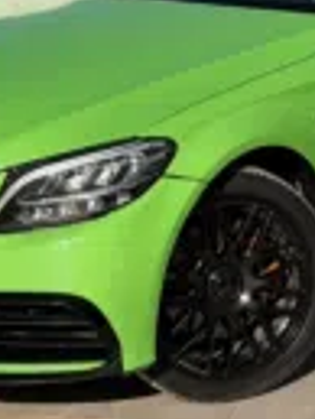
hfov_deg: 9.9
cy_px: -75
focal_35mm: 149
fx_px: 1805
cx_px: 312
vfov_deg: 12.9
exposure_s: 1/11364
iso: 80
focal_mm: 6.76
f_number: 1.78
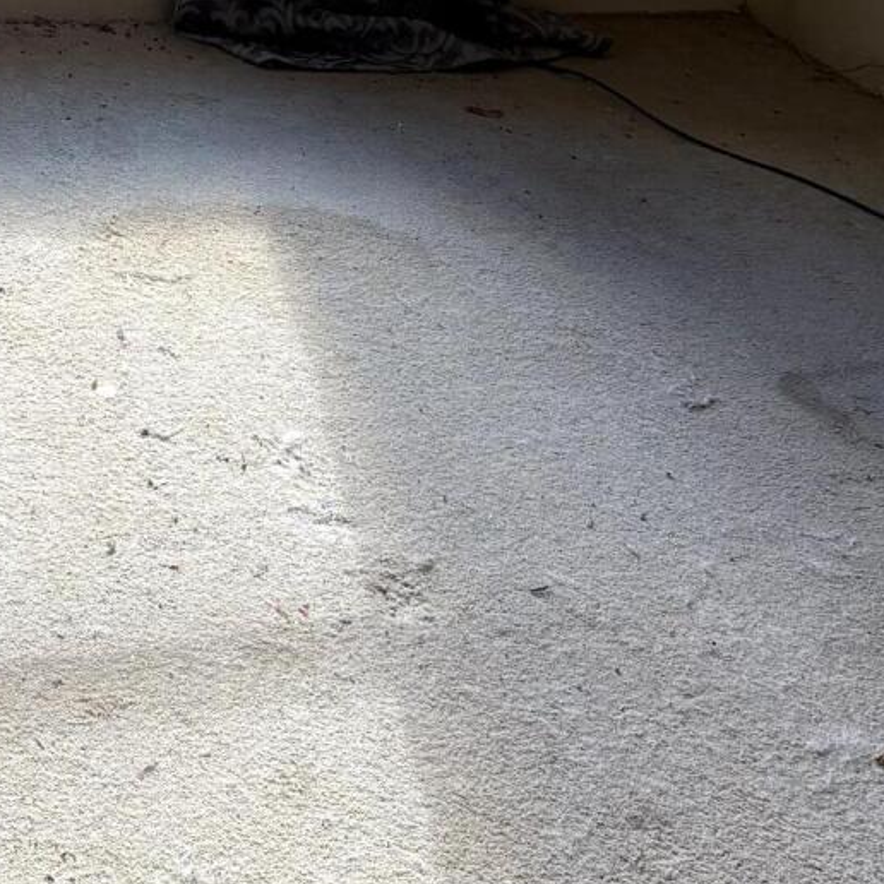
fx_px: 2571
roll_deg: -10.6
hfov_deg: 19.3
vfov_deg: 18.7
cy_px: -99
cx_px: 195
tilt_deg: -16.6
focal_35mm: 89
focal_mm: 5.96
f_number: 1.6
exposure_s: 1/121
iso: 40
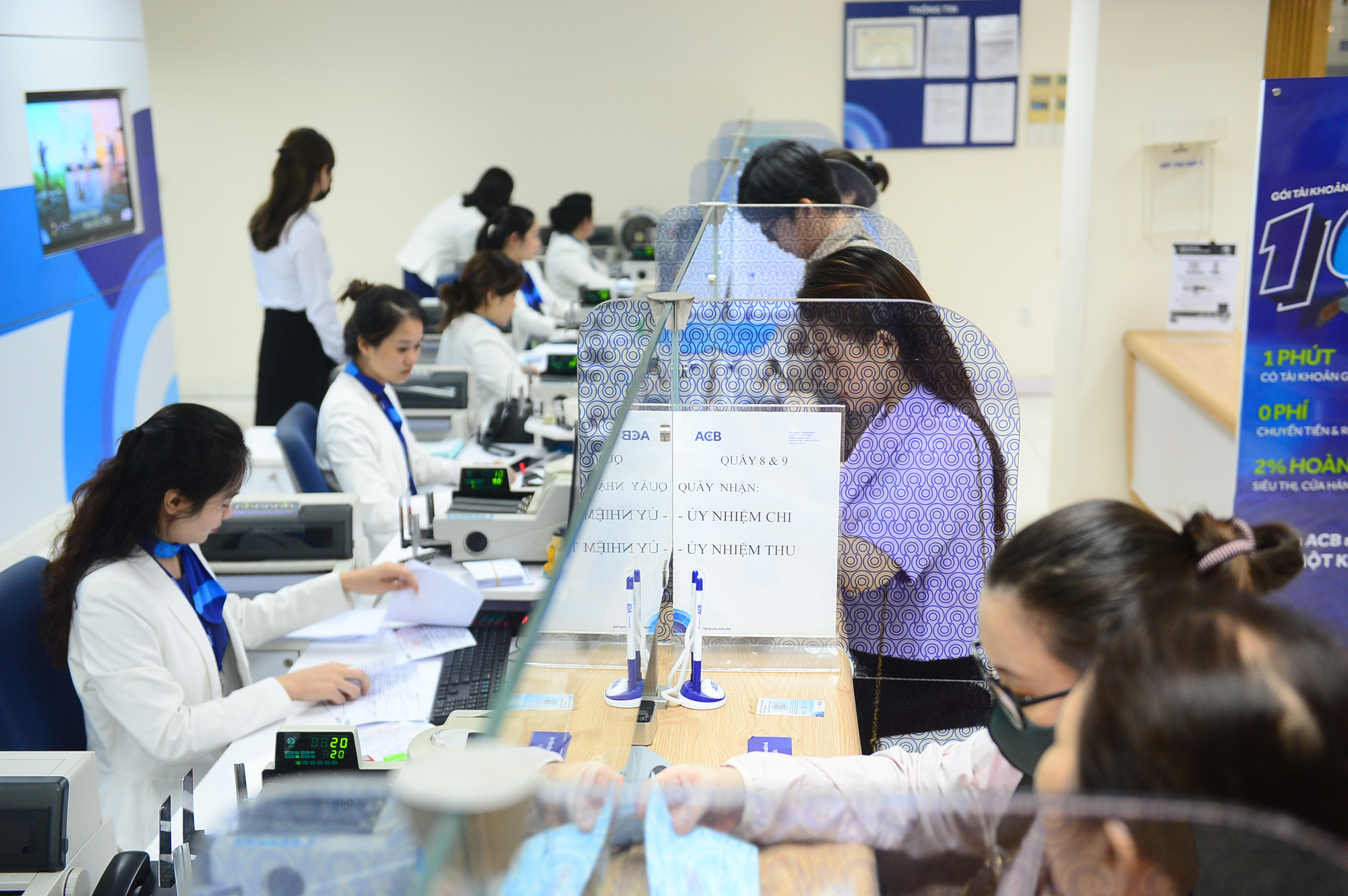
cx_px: 674
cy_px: 448
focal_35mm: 44
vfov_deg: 30.5
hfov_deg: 44.5
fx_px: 1647
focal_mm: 44
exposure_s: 1/100
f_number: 4
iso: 1250
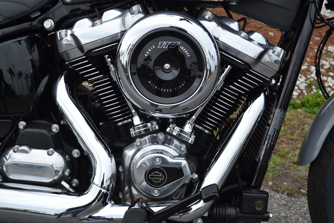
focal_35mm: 48
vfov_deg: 28.1
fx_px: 445
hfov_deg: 41.1
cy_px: 112
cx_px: 167
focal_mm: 32
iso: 100
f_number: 5.6
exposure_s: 1/125
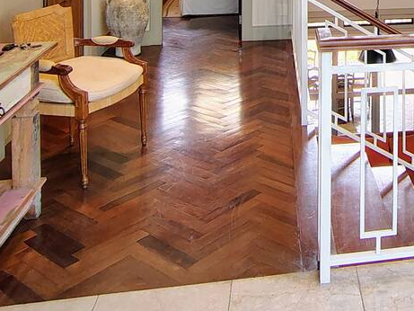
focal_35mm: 50
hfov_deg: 35.3
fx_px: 598
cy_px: -110
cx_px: 394
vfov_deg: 24.7
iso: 376
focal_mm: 2.13
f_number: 2.2
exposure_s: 1/40
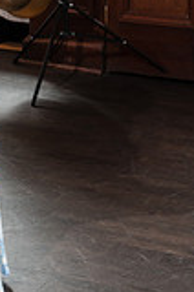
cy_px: -53
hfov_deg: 7.3
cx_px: -16
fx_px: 1510
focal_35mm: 186
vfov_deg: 10.9
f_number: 4
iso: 1000
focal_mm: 66
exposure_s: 1/250
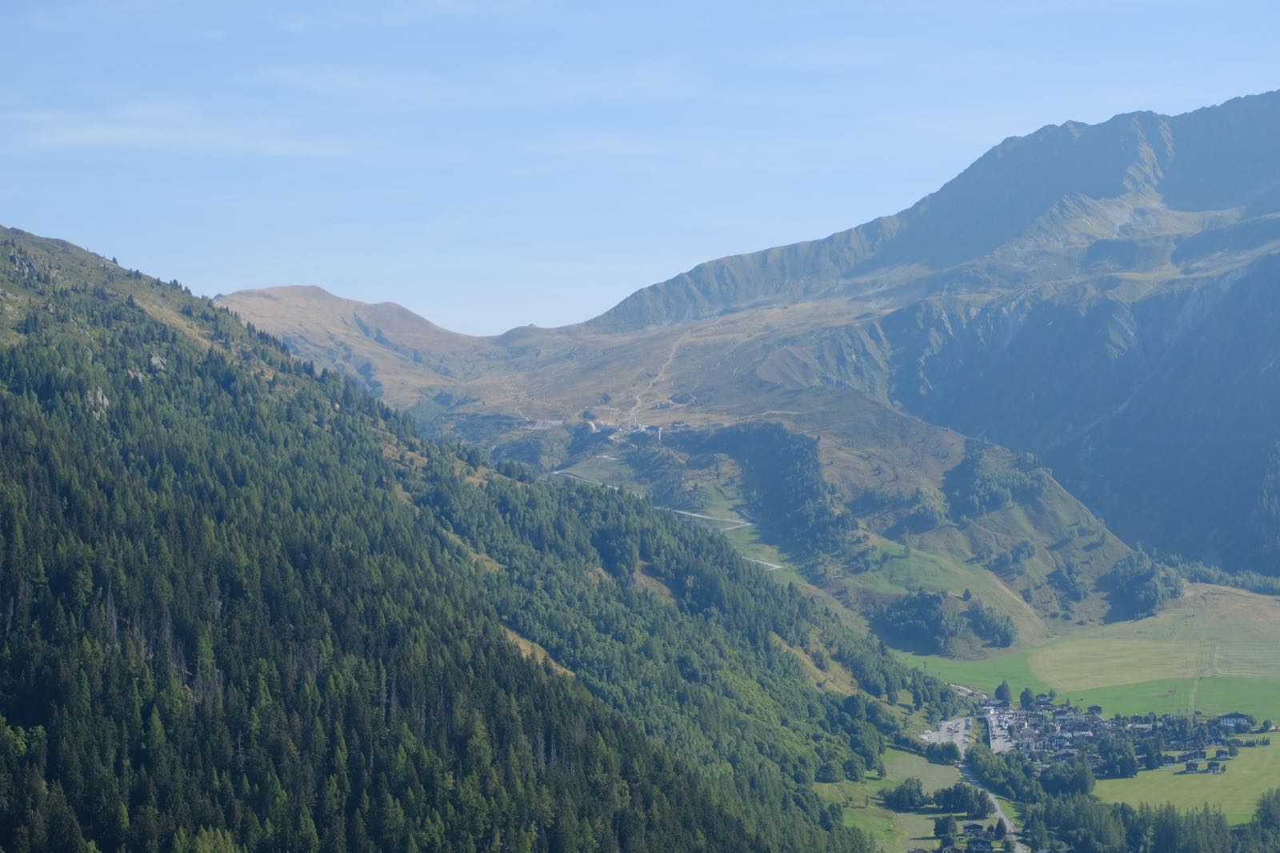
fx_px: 2417
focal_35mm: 68
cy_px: 426
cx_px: 640
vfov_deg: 20.0
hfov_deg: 29.7
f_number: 5.6
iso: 320
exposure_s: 1/800
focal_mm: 45
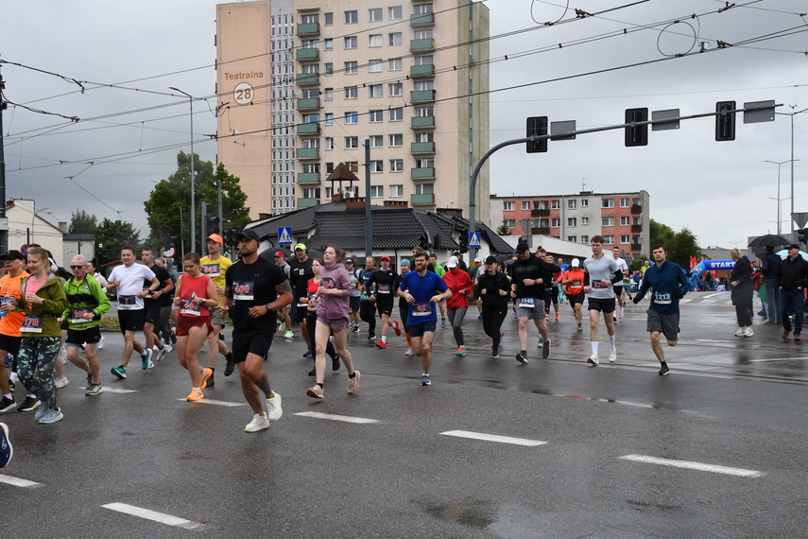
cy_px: 270
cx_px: 404
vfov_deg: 28.1
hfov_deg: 41.1
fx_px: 1077
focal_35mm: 48
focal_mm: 32
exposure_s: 1/640
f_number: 13
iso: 1000
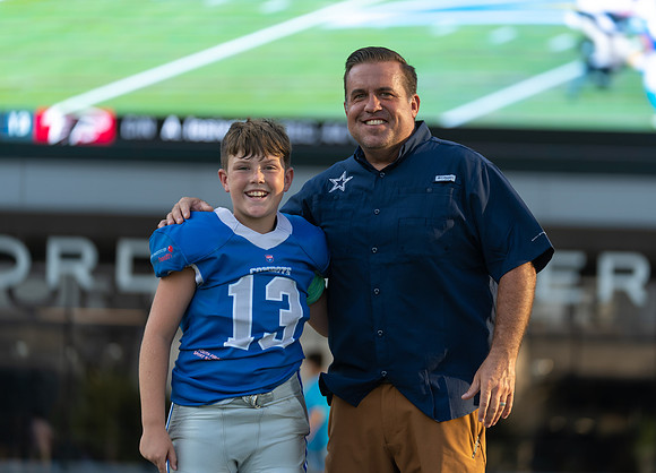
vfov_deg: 9.7
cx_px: 365
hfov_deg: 13.4
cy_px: 230
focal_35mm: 150
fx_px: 2799
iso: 100
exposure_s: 1/500
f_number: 2.8
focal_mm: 138
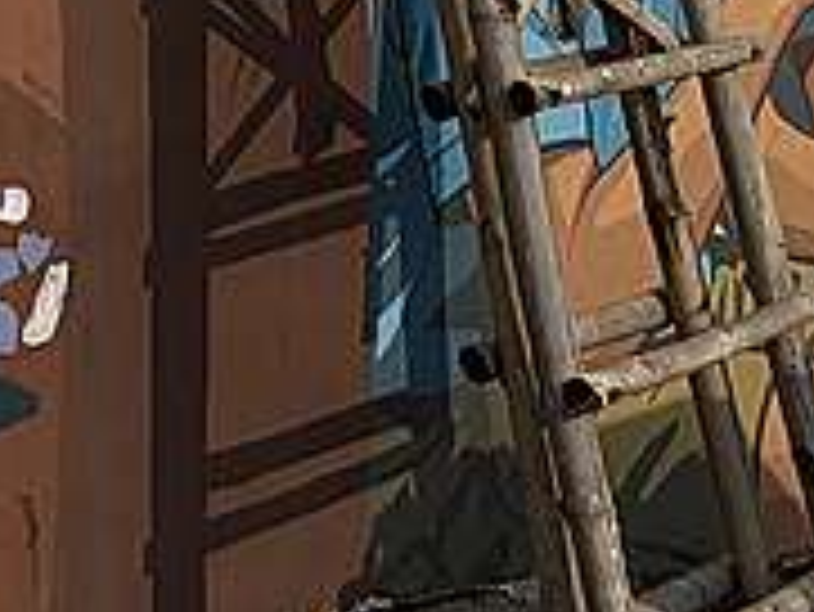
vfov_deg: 9.6
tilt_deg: +0.5
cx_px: -841
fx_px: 3459
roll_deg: +0.7
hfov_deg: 11.9
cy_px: -495
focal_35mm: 147
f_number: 1.6
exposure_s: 1/7813
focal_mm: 5.96
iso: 64
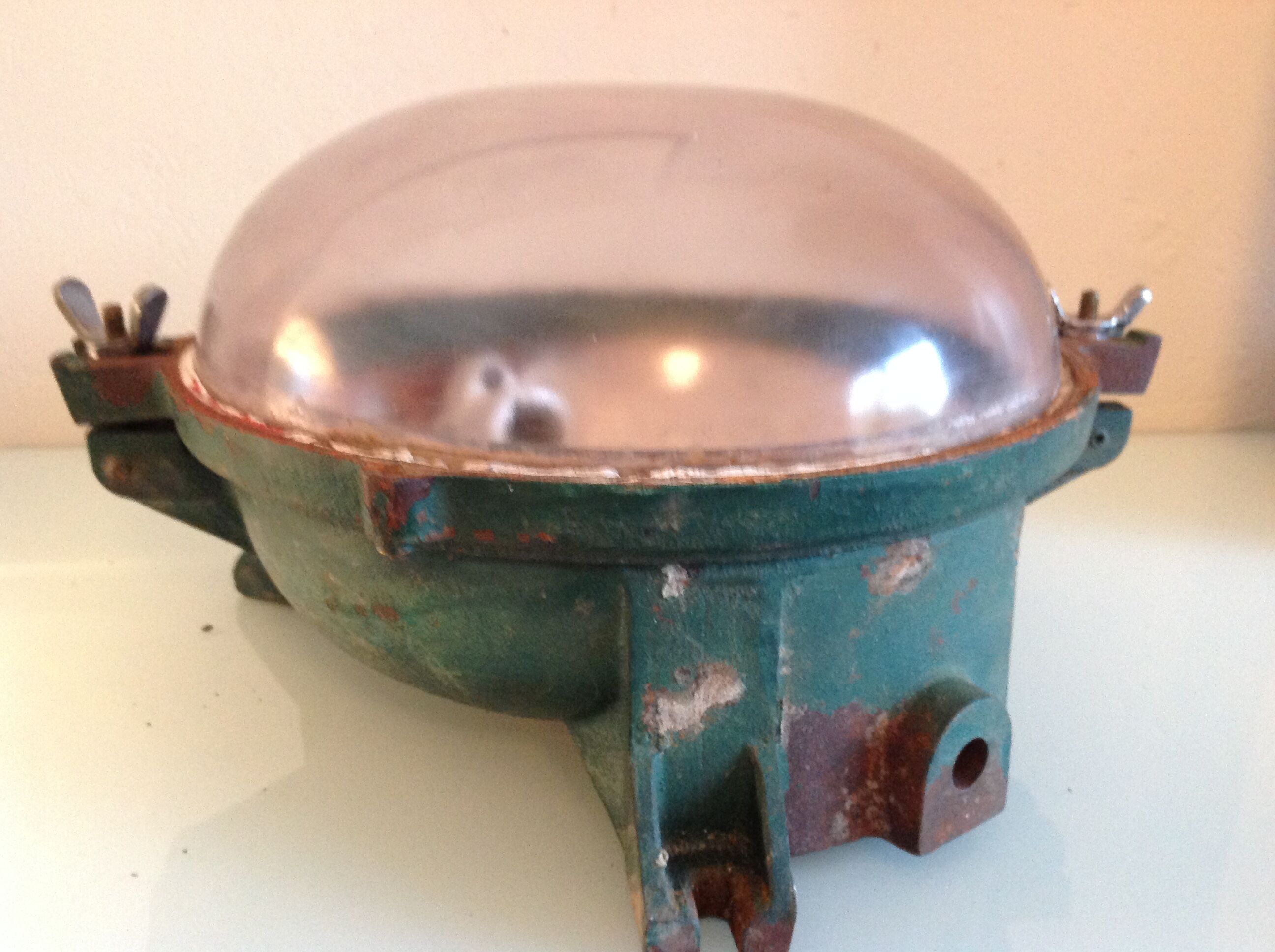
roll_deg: -0.2
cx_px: 638
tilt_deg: -17.2
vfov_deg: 40.6
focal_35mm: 35
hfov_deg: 52.7
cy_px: 476
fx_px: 1287
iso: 320
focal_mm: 4.28
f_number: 2.4
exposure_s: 1/17
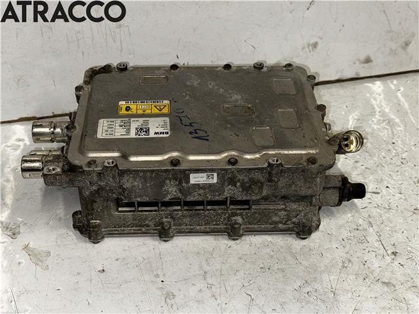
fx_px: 581
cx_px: 210
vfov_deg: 30.3
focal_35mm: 48
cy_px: 157
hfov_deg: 39.7
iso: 50
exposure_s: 1/50
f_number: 1.78
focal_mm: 6.86
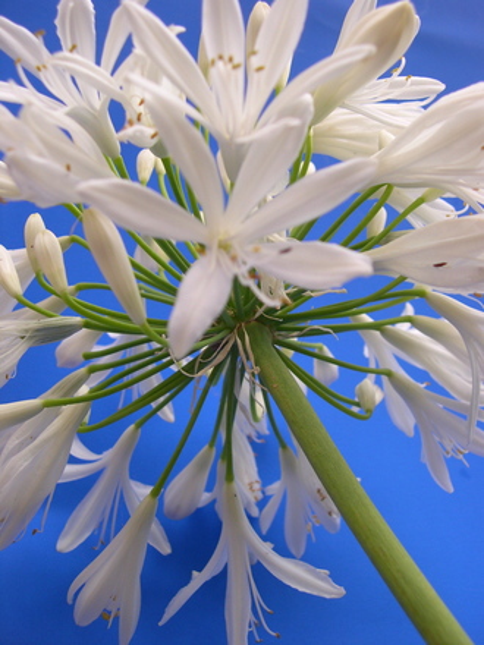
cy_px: 322
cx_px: 242
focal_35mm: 38
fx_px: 708
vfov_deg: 49.0
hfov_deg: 37.7
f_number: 2.8
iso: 100
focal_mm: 8
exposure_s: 1/69
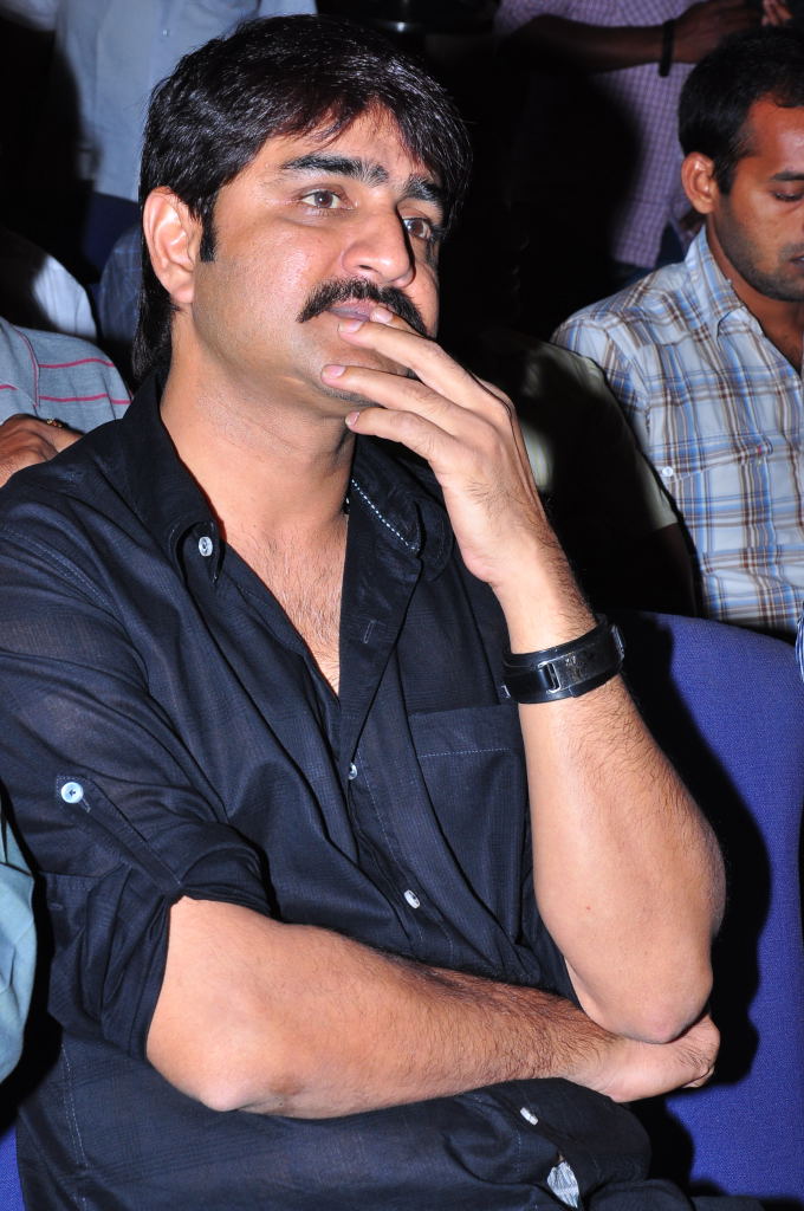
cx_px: 402
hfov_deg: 13.8
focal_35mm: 99
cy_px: 606
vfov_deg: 20.6
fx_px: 3325
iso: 320
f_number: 13
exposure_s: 1/160
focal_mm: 66
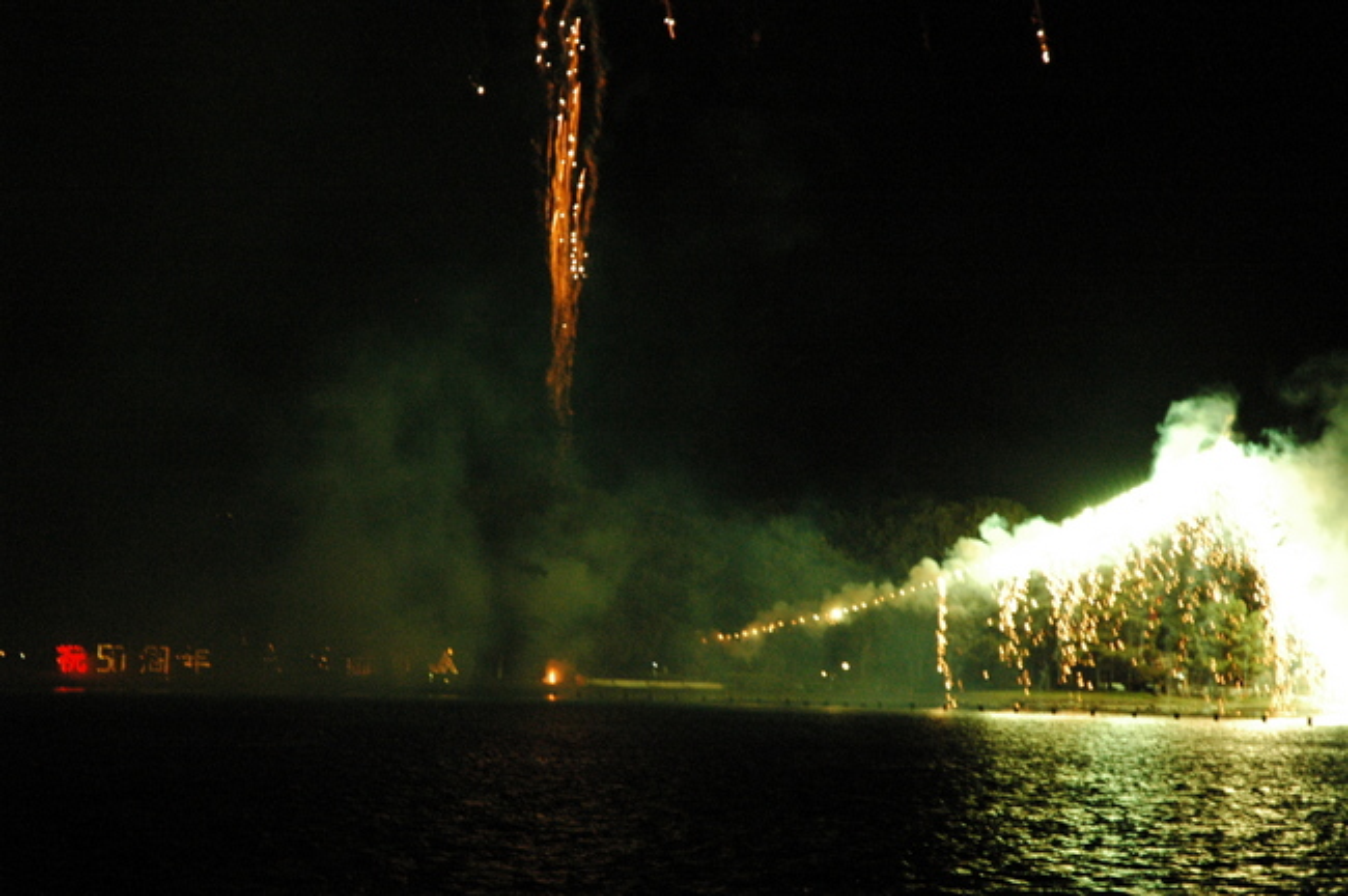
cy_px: 448
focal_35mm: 84
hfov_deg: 24.2
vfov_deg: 16.2
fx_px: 3142
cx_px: 674
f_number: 5.6
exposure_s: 1/25
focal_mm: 56
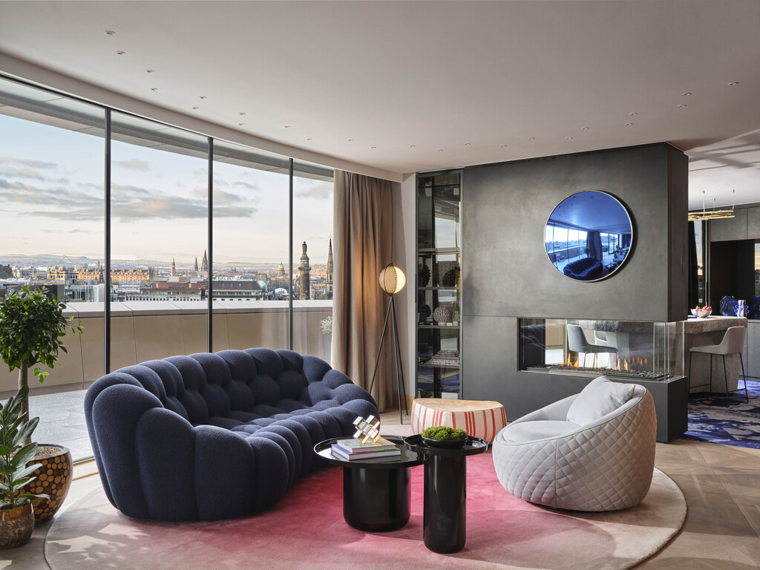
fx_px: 681
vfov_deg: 45.4
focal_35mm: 31
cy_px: 285
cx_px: 380
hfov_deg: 58.4
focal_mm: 38.9
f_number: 16
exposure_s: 1/3
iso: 400
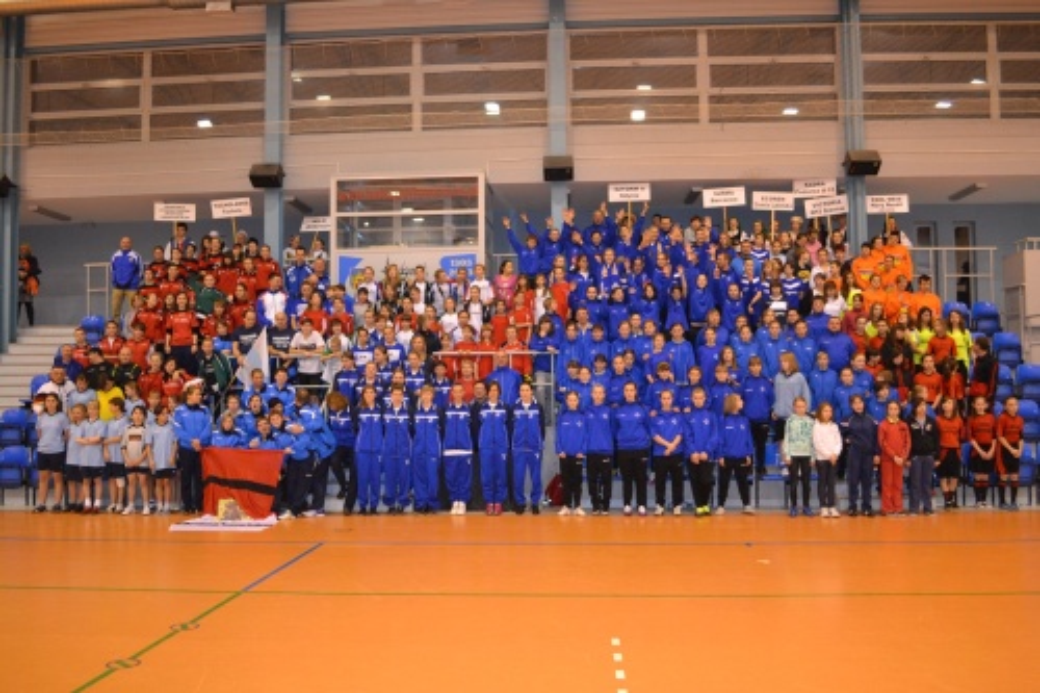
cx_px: 520
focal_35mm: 33
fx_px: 953
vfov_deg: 39.9
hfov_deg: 57.2
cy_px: 346
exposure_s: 1/60
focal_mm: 22
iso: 1000
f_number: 3.8
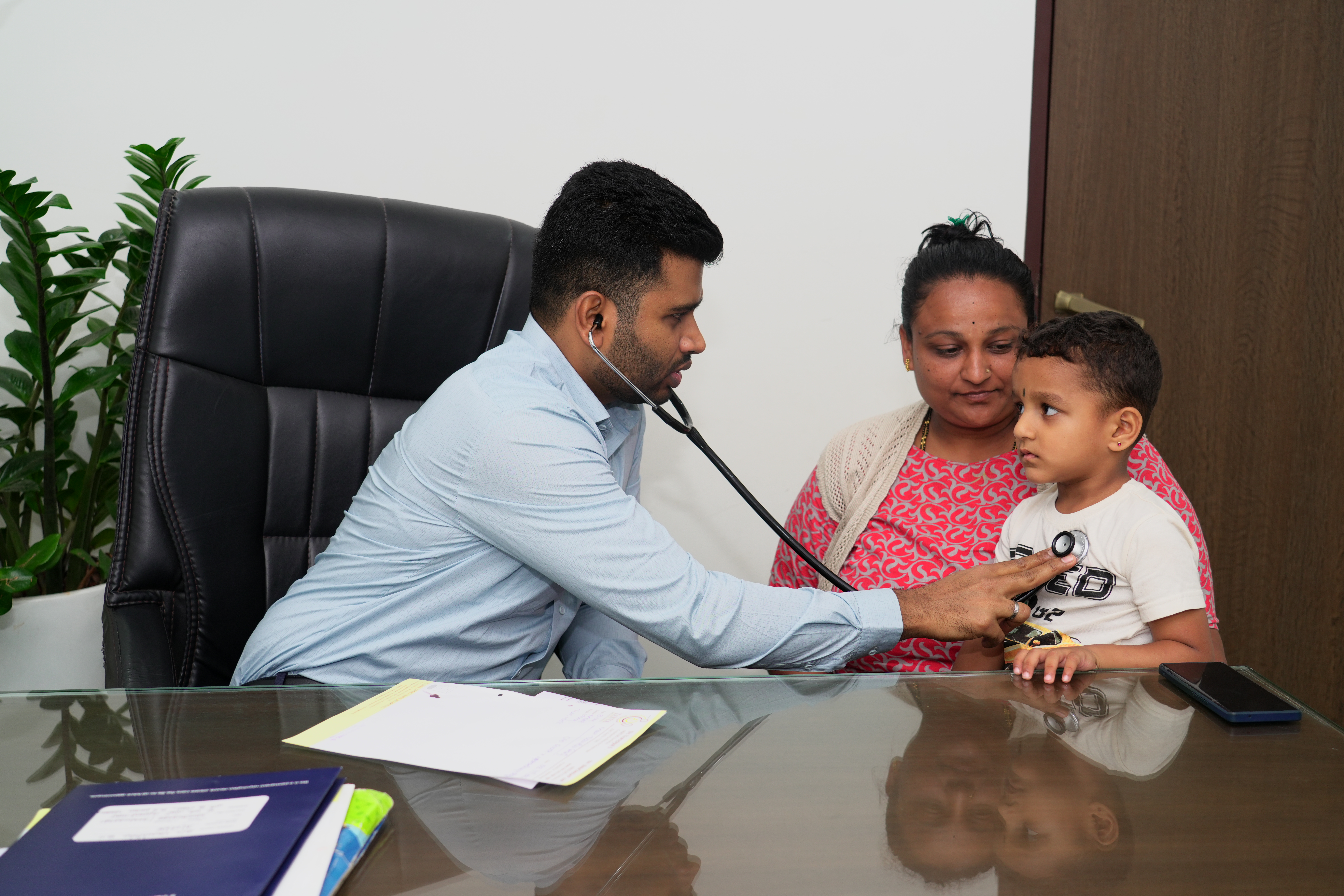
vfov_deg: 35.1
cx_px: 672
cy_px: 448
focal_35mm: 38
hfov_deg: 50.7
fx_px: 1419
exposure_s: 1/160
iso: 320
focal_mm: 38
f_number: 4.5
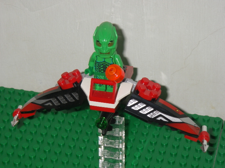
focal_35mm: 114
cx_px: 112
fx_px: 741
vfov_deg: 13.0
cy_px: 84
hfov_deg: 17.3
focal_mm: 18.9
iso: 80
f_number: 8
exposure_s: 1/100
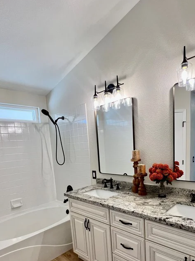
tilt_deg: -9.3
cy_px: 172
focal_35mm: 21
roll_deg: +5.2
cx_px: 102
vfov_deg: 76.8
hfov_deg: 63.4
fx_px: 158
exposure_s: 1/120
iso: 100
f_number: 1.8
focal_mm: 1.57
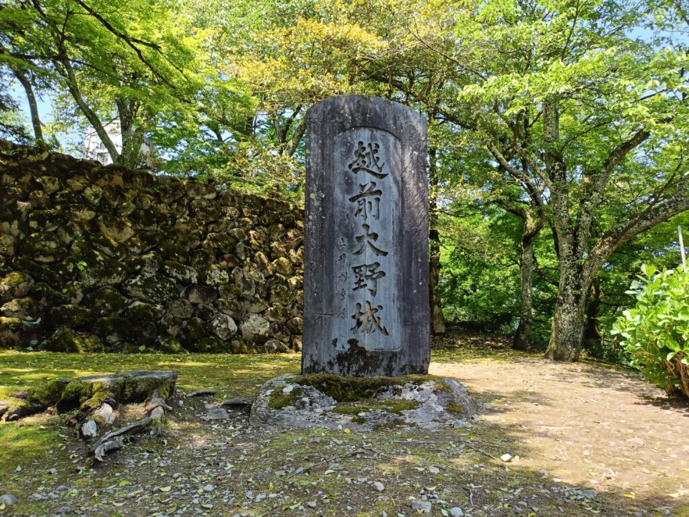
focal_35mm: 25
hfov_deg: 69.4
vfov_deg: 54.9
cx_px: 344
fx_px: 498
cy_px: 258
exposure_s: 1/145
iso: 50
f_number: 1.7
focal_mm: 4.7
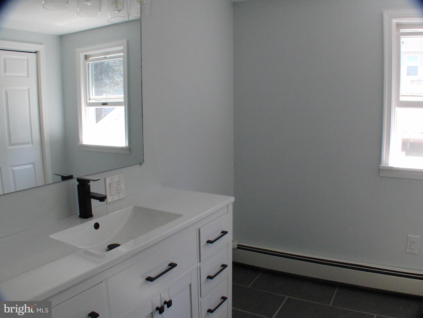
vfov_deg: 39.7
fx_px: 440
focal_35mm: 36
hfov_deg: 51.4
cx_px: 212
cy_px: 159
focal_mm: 7.3
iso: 400
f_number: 4.2
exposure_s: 1/160
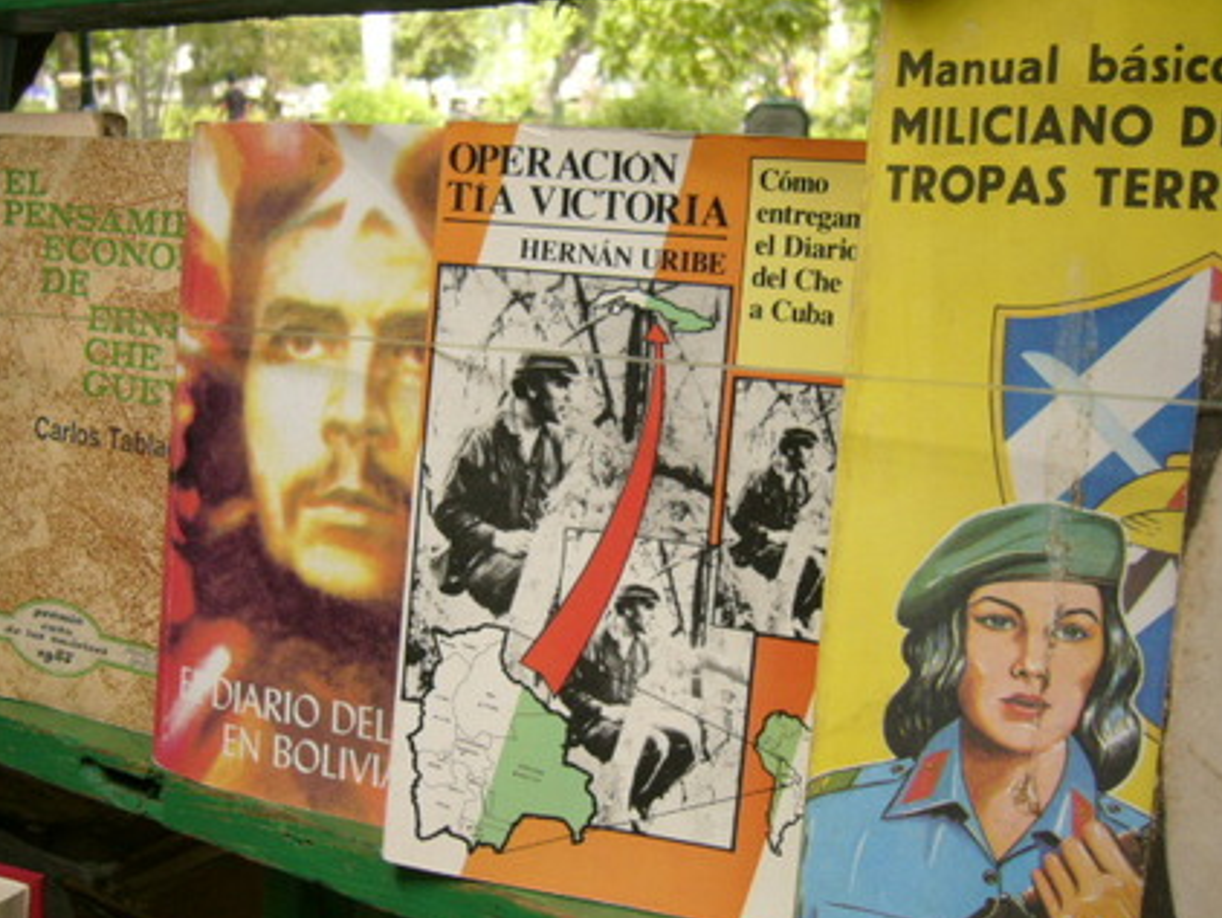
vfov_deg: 32.2
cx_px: 570
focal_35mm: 45
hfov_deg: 42.0
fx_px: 1589
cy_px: 485
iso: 100
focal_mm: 6.3
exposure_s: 1/125
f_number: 2.9
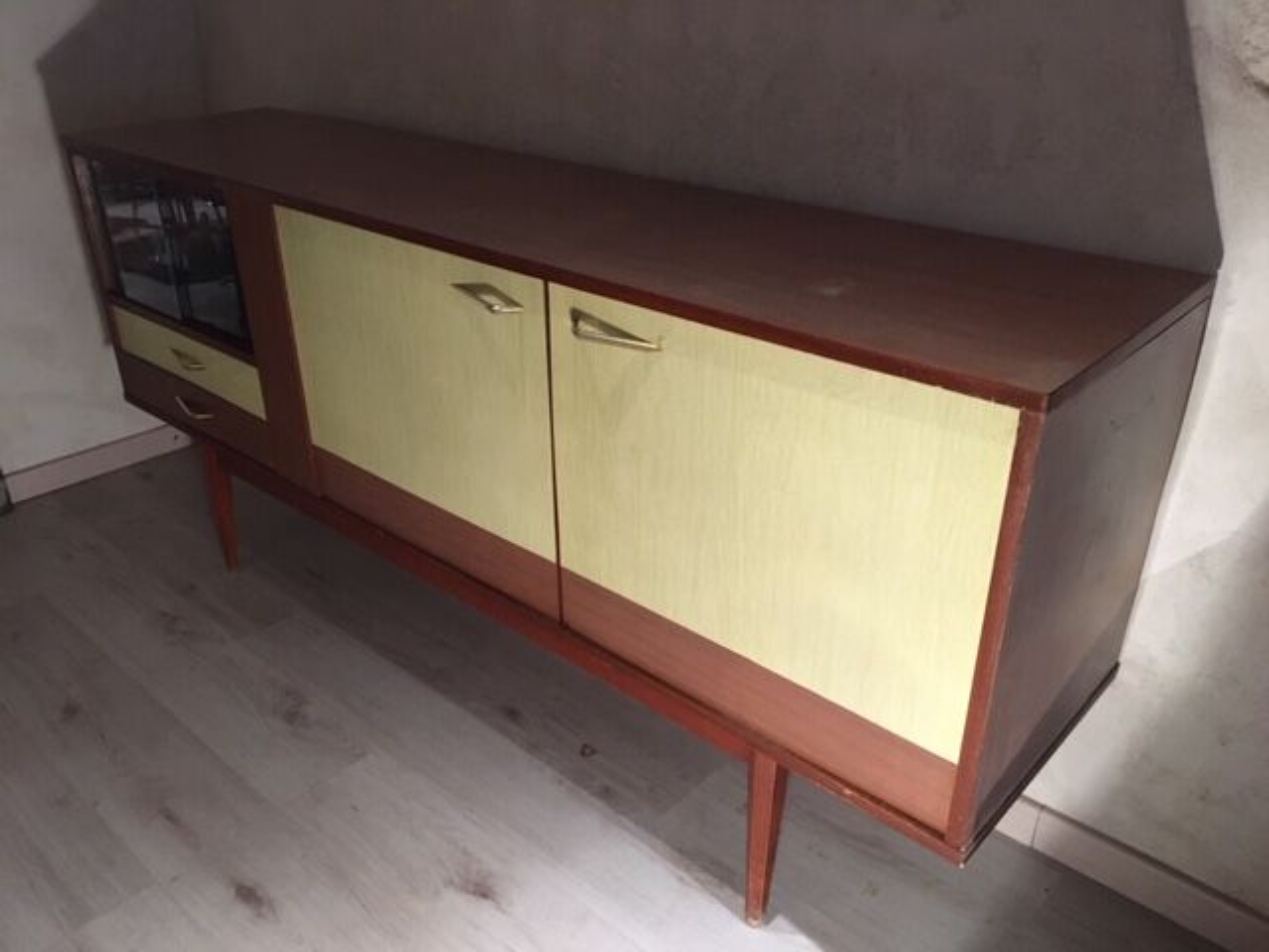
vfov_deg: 48.2
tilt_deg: -26.7
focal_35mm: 29
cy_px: 476
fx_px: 1063
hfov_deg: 61.7
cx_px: 634
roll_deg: +0.3
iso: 200
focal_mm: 4.15
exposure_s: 1/25
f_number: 2.2
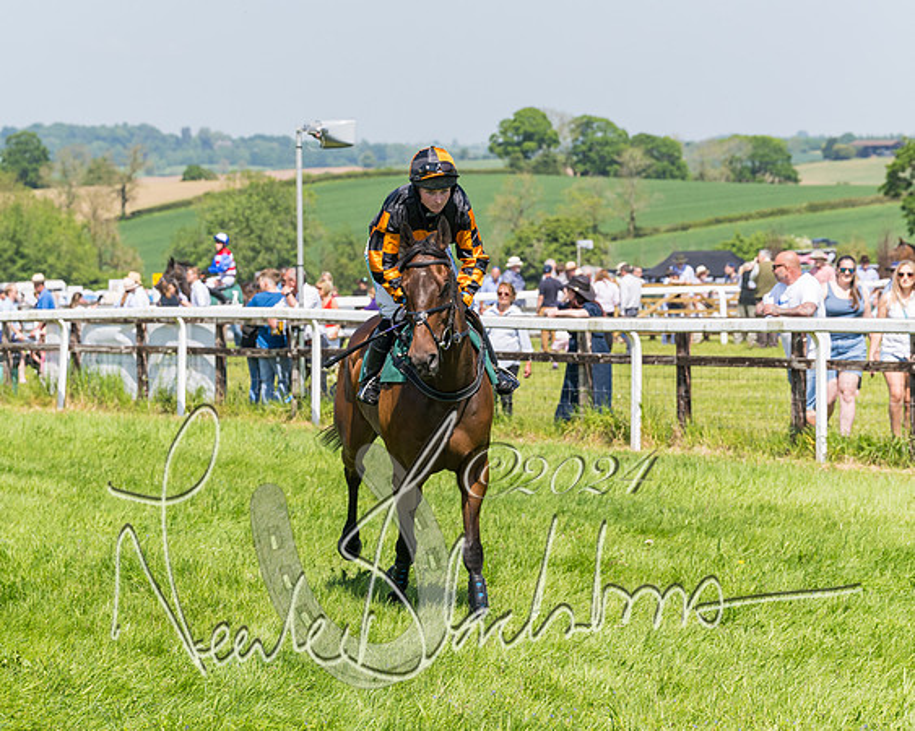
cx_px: 374
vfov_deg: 10.8
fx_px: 3874
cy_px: 366
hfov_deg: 13.5
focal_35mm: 143
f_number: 5
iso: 200
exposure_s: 1/1250
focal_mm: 85
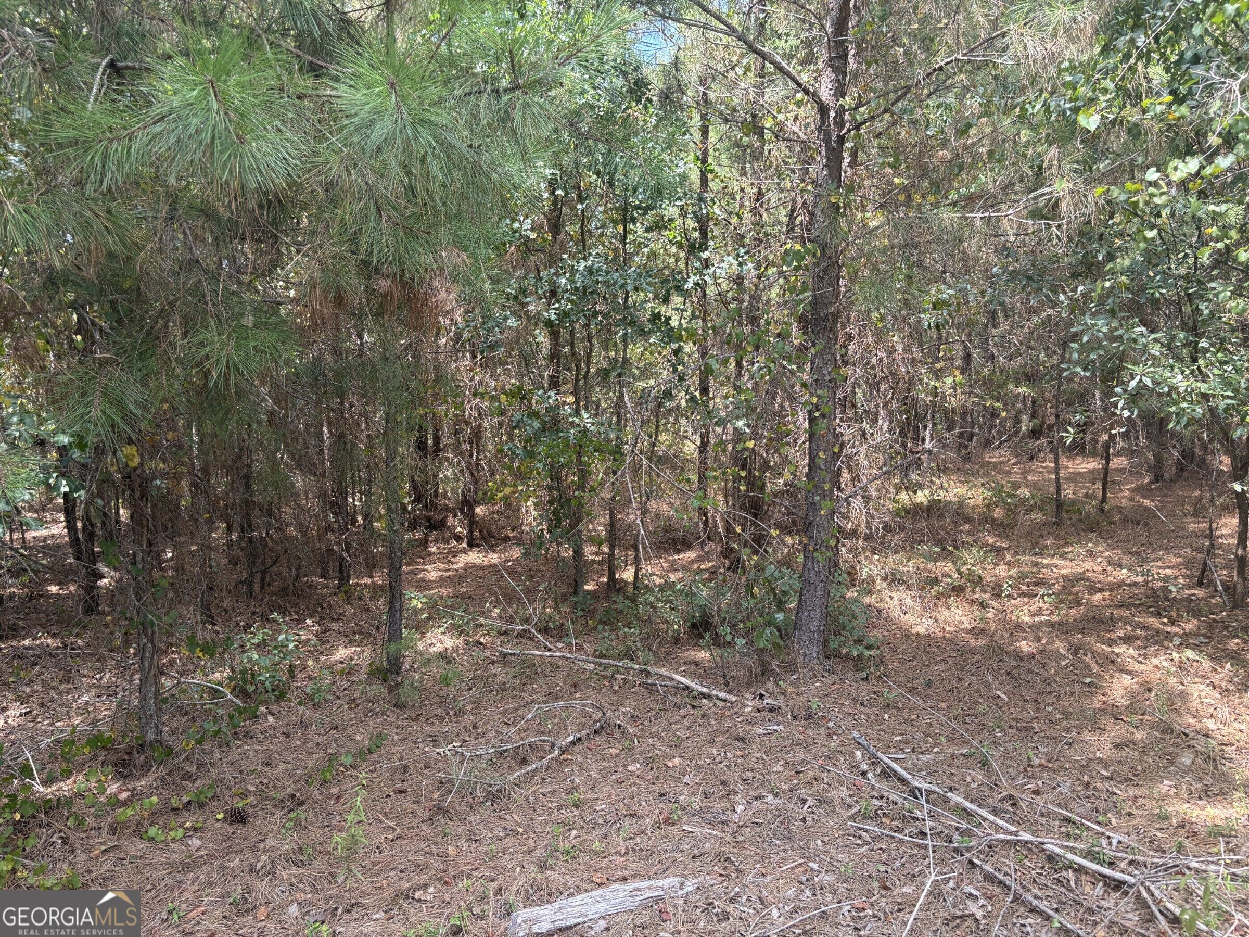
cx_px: 624
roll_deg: +1.2
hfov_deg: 67.3
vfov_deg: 53.1
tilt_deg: -6.6
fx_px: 938
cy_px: 468
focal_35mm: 26
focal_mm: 5.96
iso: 40
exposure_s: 1/158
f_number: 1.6
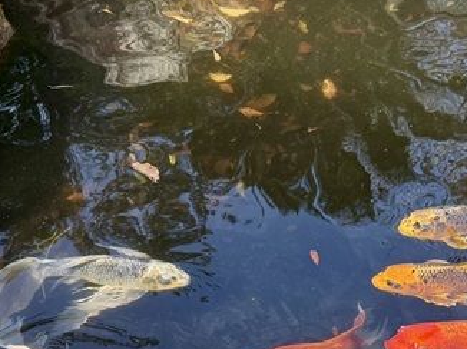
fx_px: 809
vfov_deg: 24.3
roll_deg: -7.2
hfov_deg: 32.1
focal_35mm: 60
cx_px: 274
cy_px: 221
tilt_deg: -43.8
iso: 100
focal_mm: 6.76
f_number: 1.78
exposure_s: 1/285
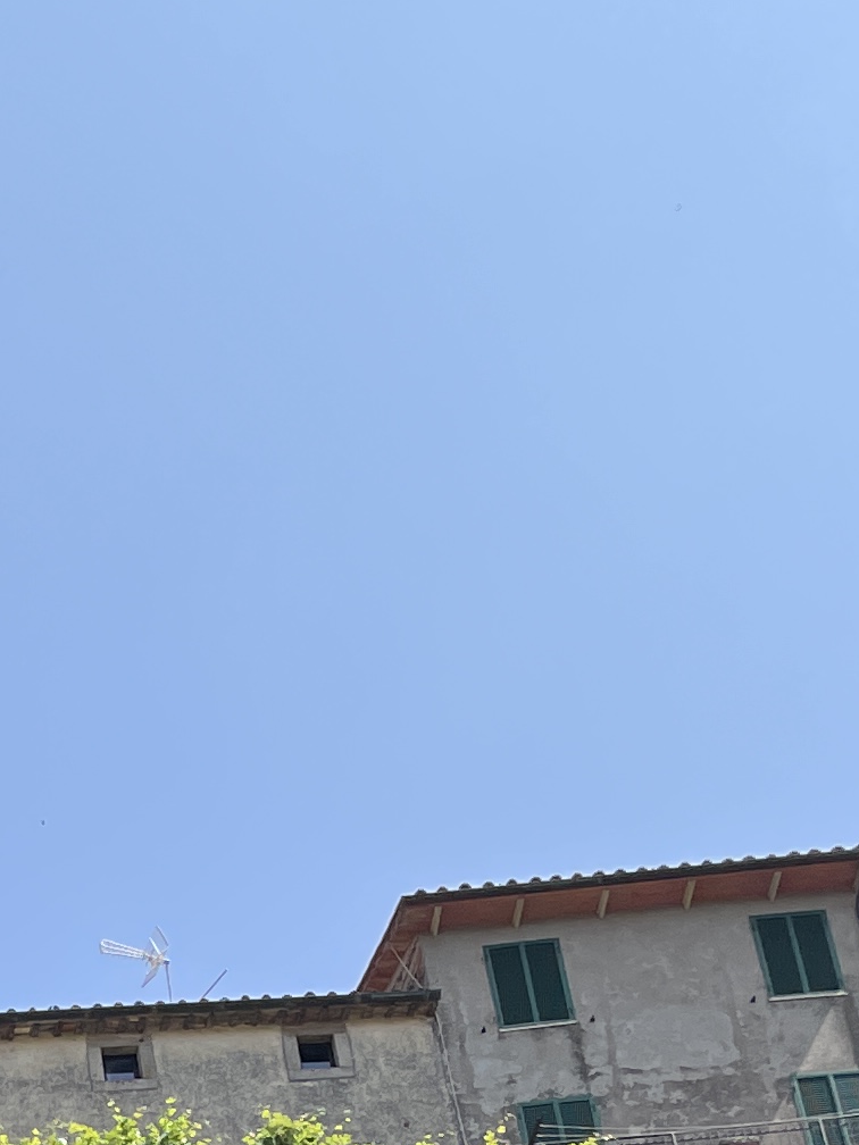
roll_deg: +2.6
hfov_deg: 13.1
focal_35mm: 104
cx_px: -609
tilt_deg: +28.4
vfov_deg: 15.6
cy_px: 2173
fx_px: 3441
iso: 32
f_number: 1.6
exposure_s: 1/2020
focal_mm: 4.2
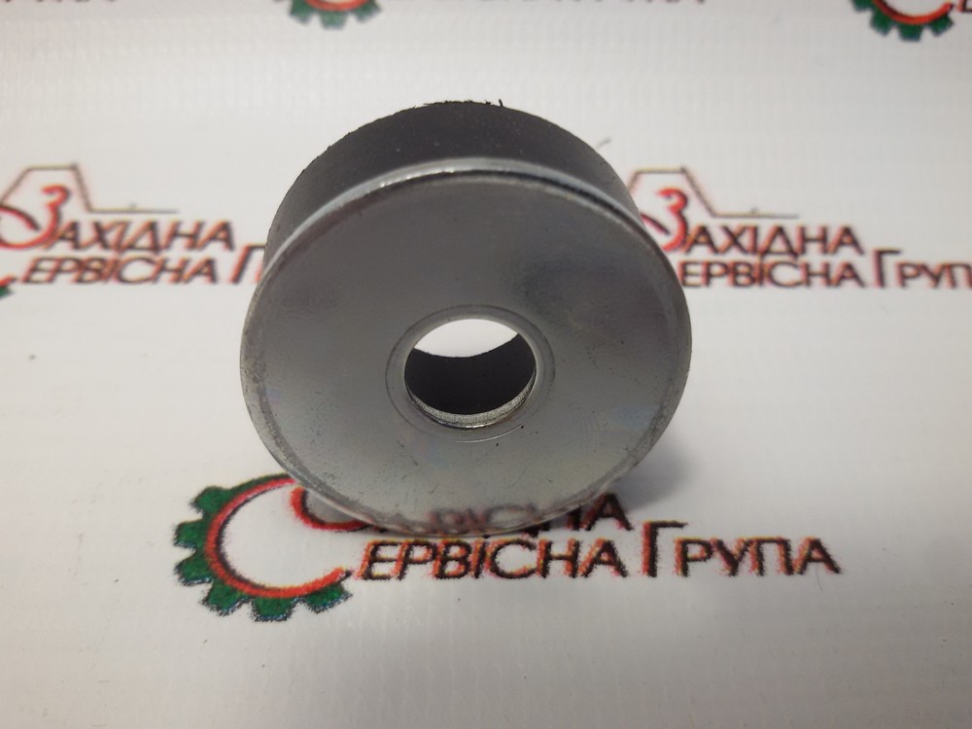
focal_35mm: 31
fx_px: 870
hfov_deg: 58.4
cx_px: 486
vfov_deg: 45.4
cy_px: 364
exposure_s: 1/50
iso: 40
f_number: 2.4
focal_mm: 2.93
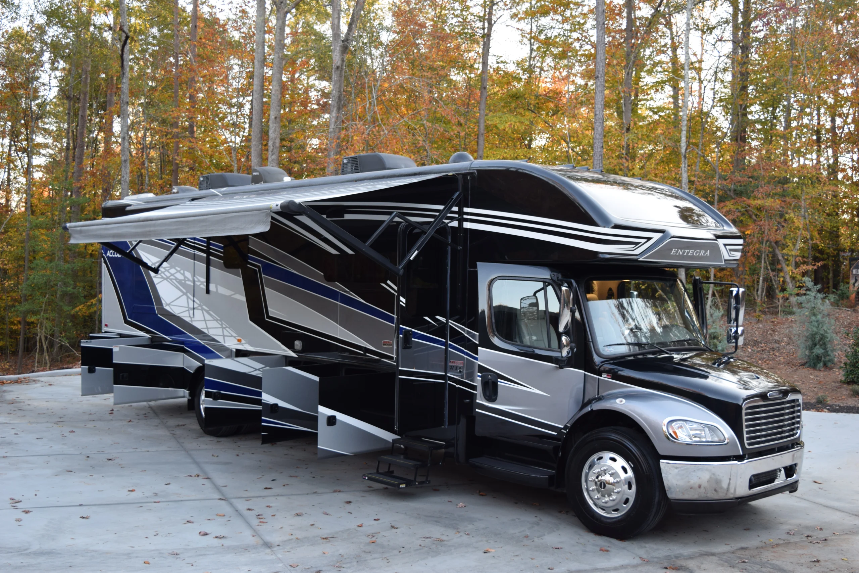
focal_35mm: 39
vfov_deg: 34.2
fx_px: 931
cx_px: 430
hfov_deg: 49.6
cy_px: 286
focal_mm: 26
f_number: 5
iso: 400
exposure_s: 1/100
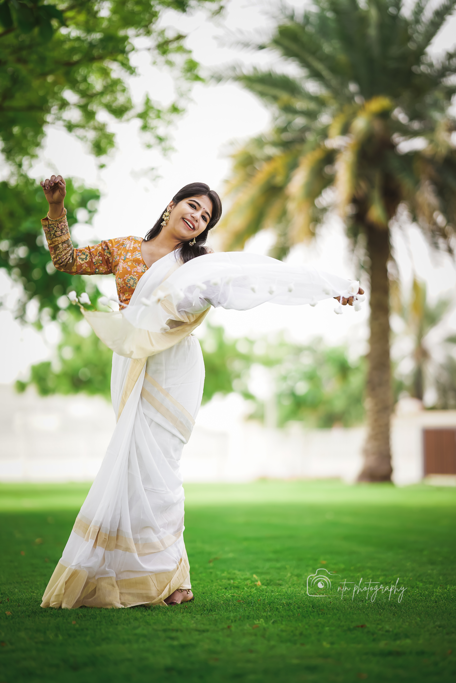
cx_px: 228
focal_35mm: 85
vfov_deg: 23.9
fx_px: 1615
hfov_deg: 16.1
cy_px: 342
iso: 100
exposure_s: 1/1250
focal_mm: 85
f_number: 1.4
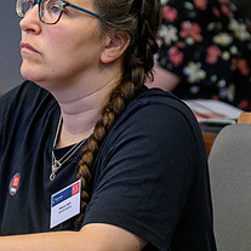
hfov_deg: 3.3
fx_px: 4397
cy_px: 107
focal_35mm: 536
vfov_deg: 3.3
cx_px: 2
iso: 3600
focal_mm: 150
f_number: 2.8
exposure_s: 1/200
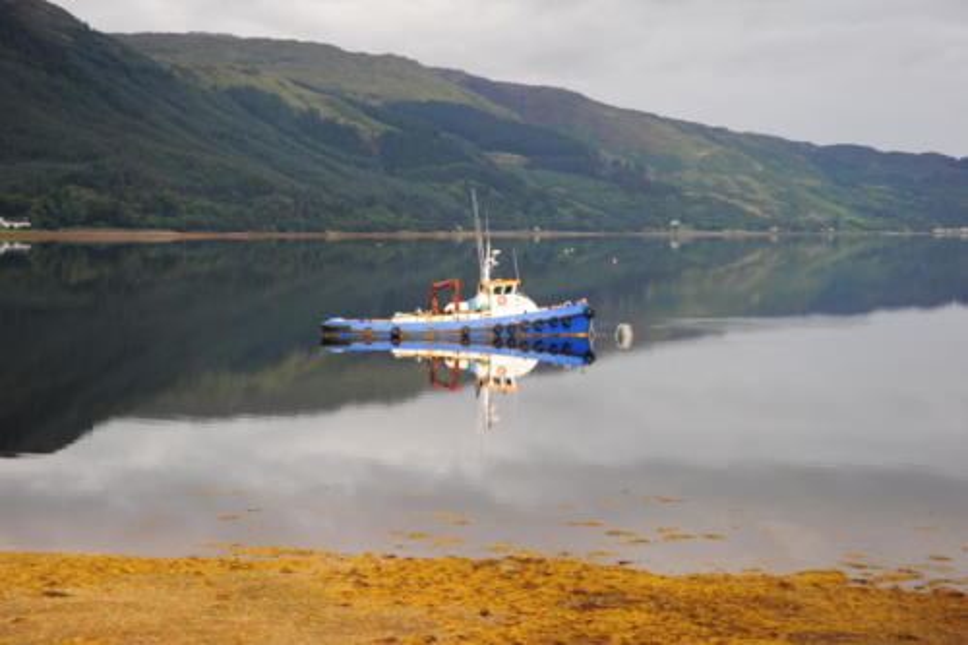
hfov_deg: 23.9
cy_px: 322
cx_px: 484
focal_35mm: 85
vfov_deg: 16.1
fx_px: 2285
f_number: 7.1
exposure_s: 1/200
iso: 400
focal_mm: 85
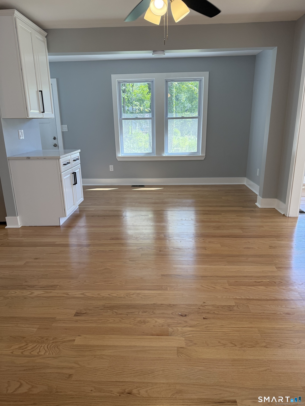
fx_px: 282
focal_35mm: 24
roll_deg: -1.2
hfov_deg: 56.8
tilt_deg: -16.1
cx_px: 152
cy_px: 203
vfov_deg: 71.6
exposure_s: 1/240
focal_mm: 6.76
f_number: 1.78
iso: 125
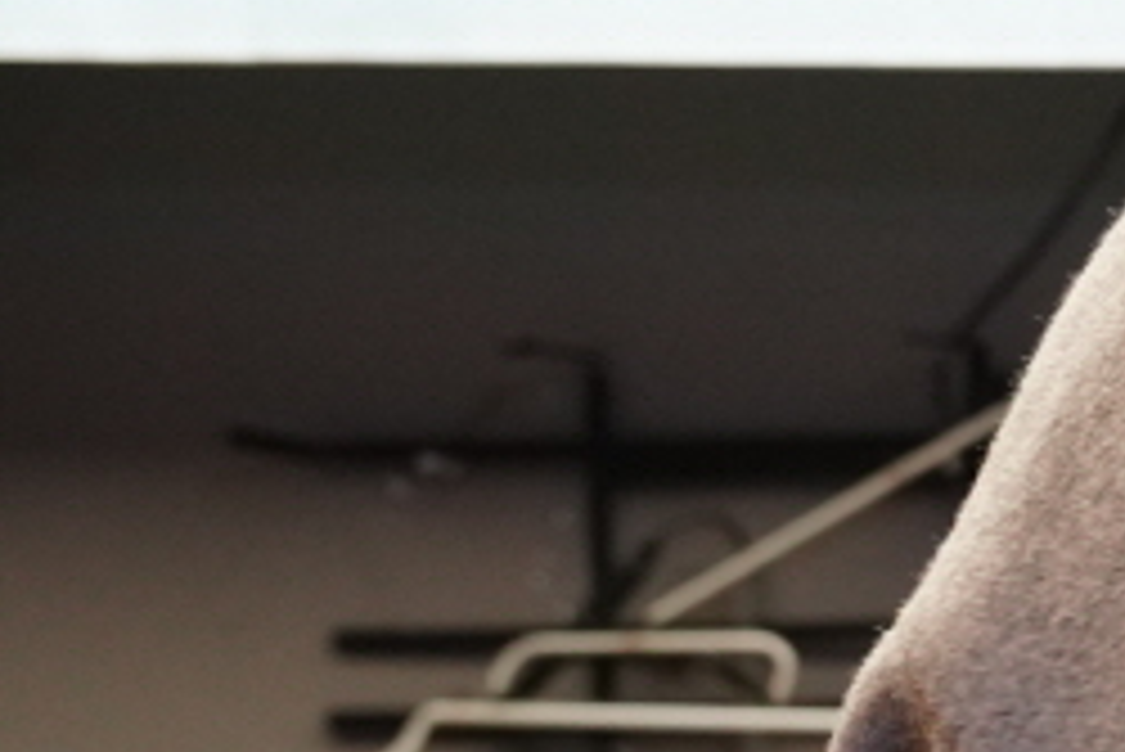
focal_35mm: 230
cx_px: 3470
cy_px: 793
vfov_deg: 6.0
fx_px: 7191
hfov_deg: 7.7
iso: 1000
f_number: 4.5
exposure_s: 1/160
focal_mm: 32
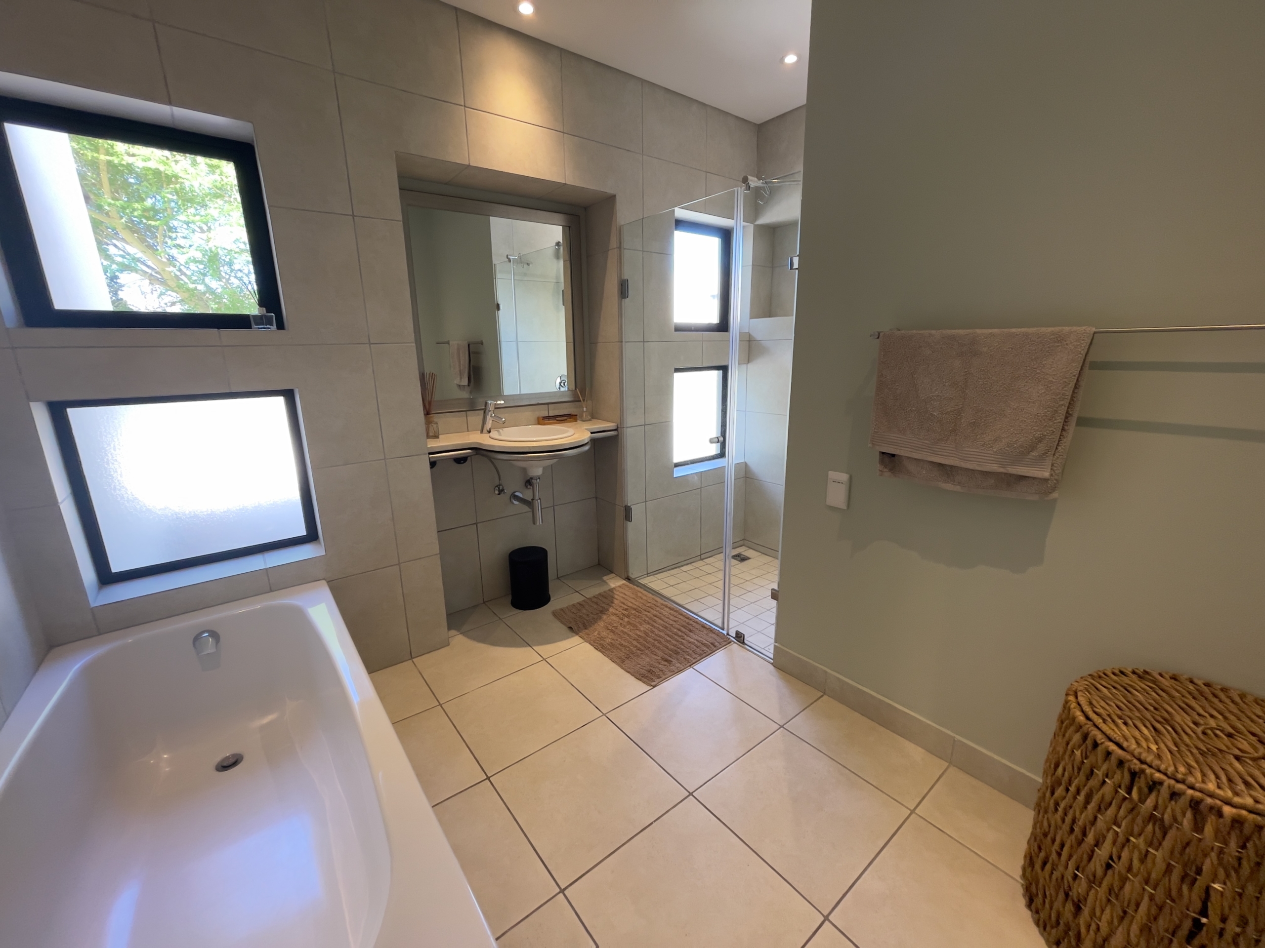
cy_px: 474
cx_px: 632
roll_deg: +1.5
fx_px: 475
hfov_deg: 106.2
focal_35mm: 13
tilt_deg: -13.6
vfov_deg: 89.9
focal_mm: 1.54
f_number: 2.4
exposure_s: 1/100
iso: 160
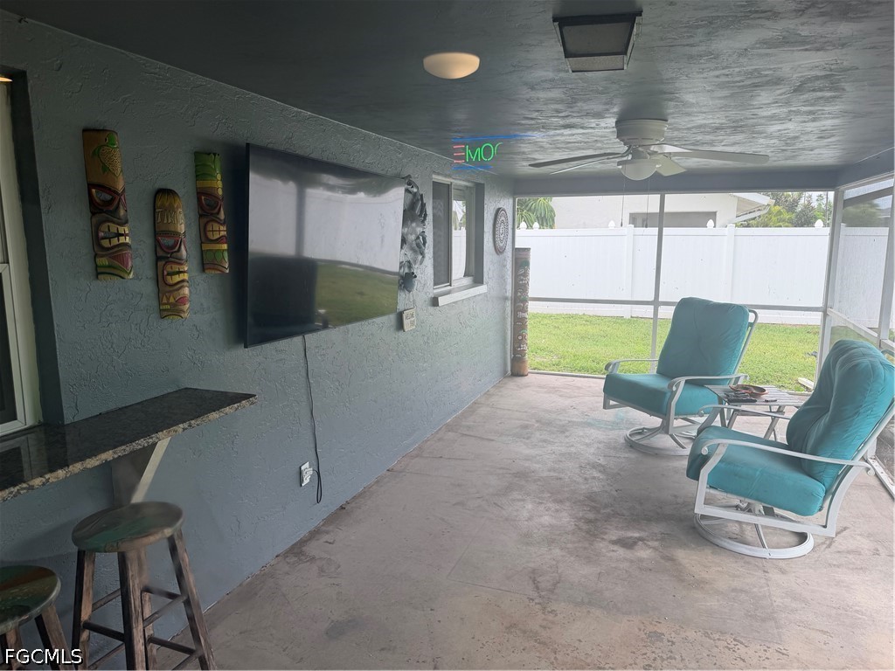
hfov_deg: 71.6
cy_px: 336
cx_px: 448
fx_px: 621
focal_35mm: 24
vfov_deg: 56.8
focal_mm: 6.76
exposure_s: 1/204
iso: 64
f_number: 1.78
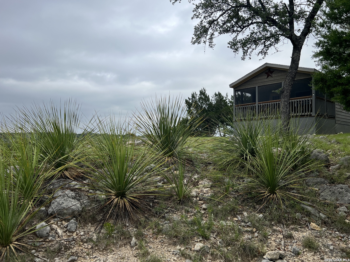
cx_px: 175
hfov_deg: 67.3
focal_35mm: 26
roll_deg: +1.0
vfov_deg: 53.1
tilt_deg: +3.4
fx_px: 263
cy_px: 131
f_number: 1.5
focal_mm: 5.7
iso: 50
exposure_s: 1/2695
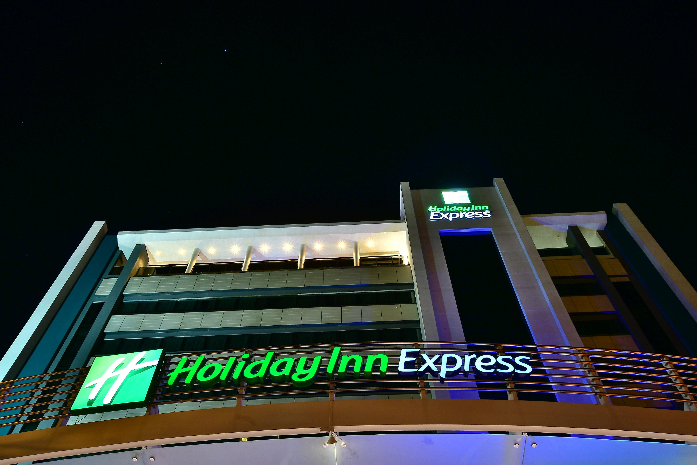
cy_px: 232
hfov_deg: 57.2
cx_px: 348
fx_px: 639
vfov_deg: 40.0
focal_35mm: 33
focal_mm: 22
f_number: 13
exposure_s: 10
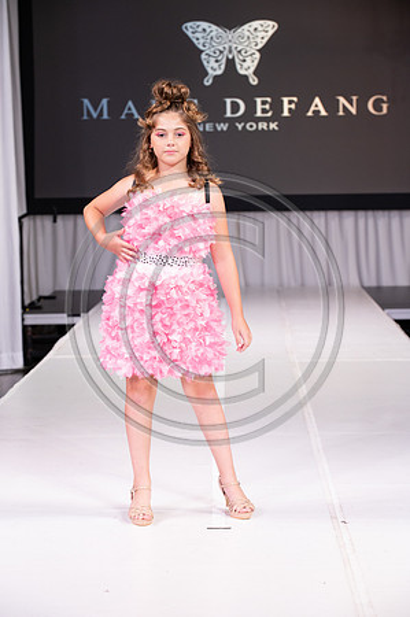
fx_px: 1575
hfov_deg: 14.8
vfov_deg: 22.2
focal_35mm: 92
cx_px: 205
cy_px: 308
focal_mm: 92
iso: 2000
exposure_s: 1/400
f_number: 5.6
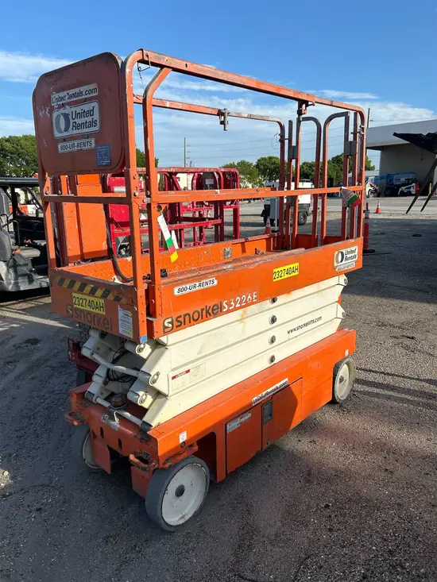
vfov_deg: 67.3
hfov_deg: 53.1
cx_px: 218
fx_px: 438
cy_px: 291
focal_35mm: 26
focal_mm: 5.7
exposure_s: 1/3165
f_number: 1.5
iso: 50
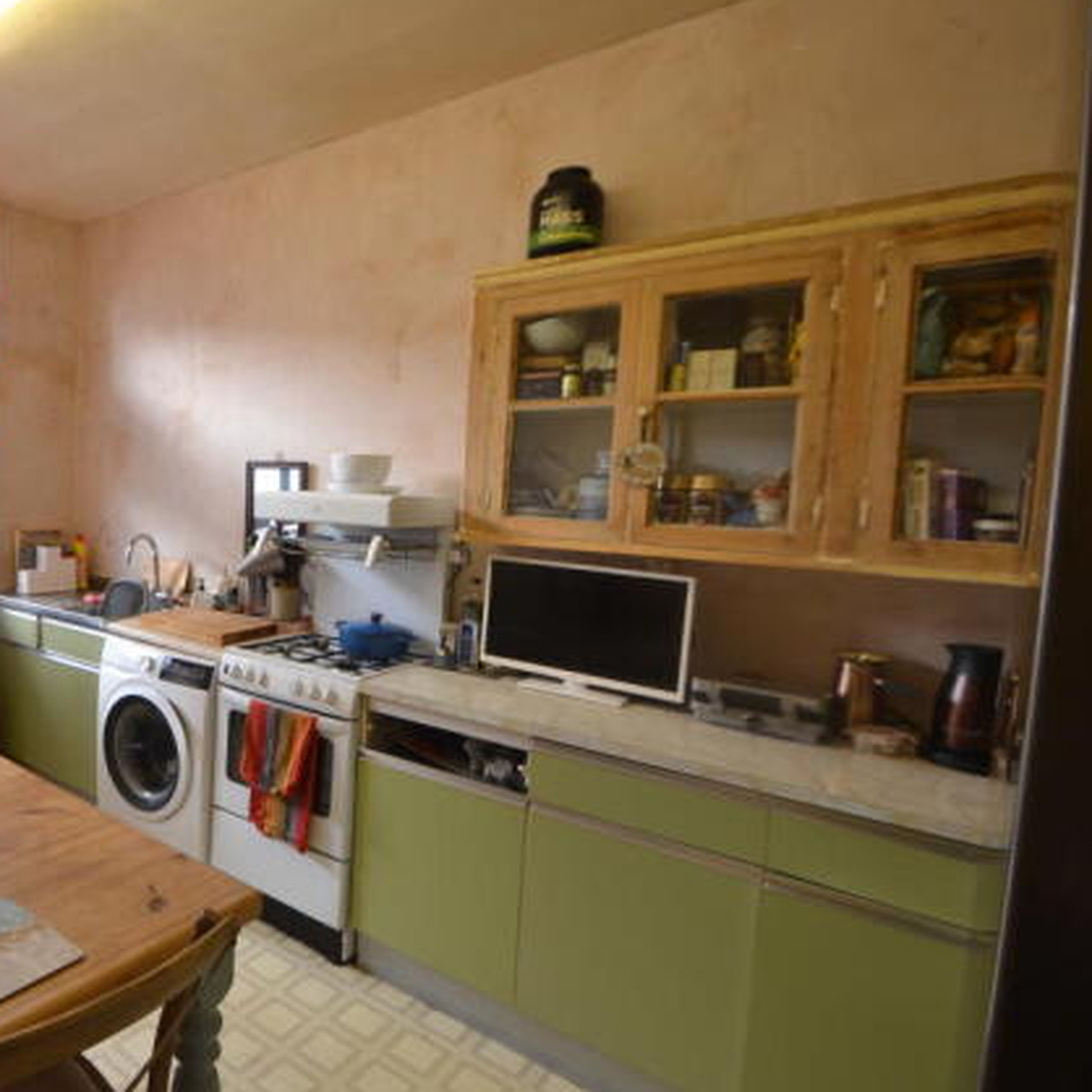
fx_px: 714
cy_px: 537
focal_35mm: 20
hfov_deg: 68.8
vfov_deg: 74.8
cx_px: 244
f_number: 4
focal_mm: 10
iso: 400
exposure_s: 1/60
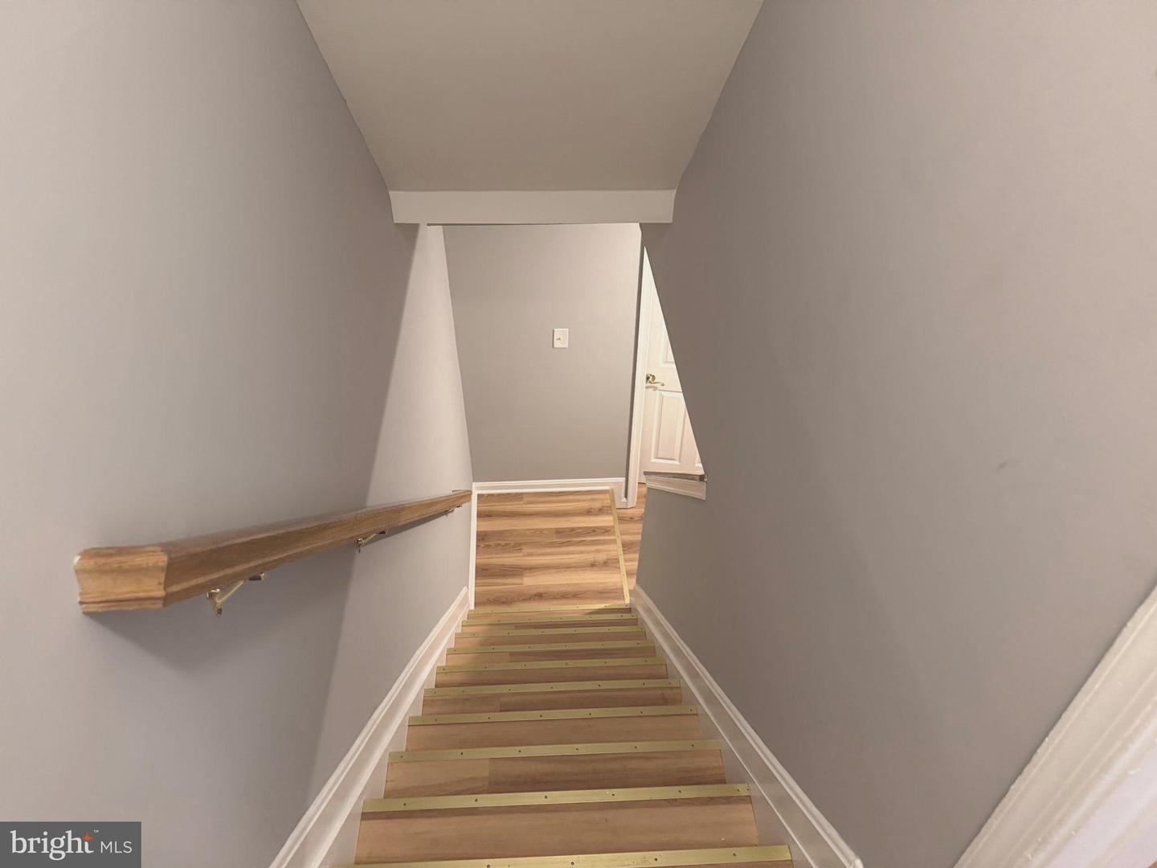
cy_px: 434
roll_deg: -0.2
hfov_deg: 71.6
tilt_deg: -39.5
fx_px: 802
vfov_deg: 56.8
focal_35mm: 24
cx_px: 578
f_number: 1.78
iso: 640
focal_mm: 6.76
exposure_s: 1/40
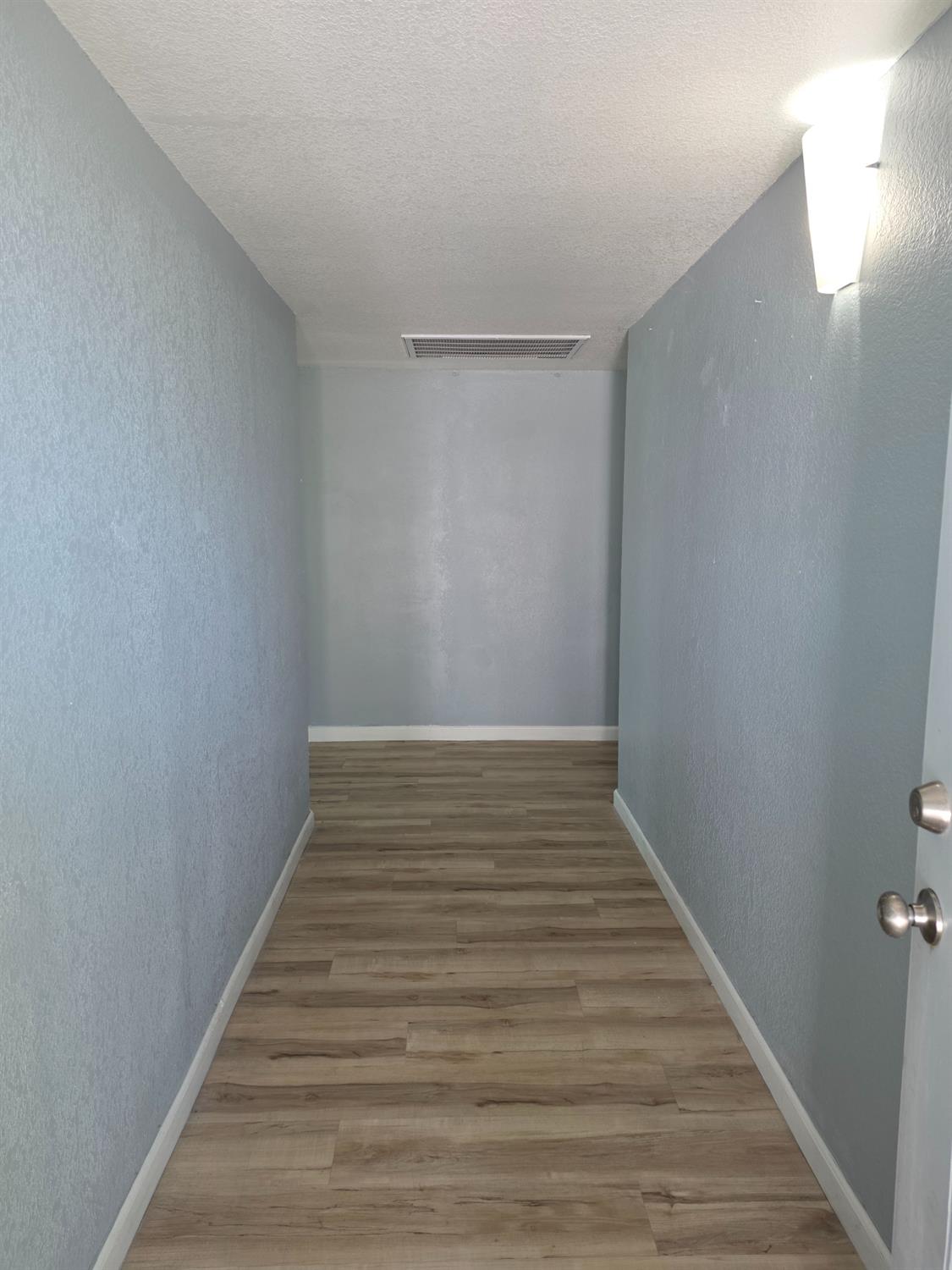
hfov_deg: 58.9
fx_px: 843
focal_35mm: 23
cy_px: 635
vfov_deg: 73.9
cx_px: 476
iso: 250
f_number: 1.7
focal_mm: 6.25
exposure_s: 1/120
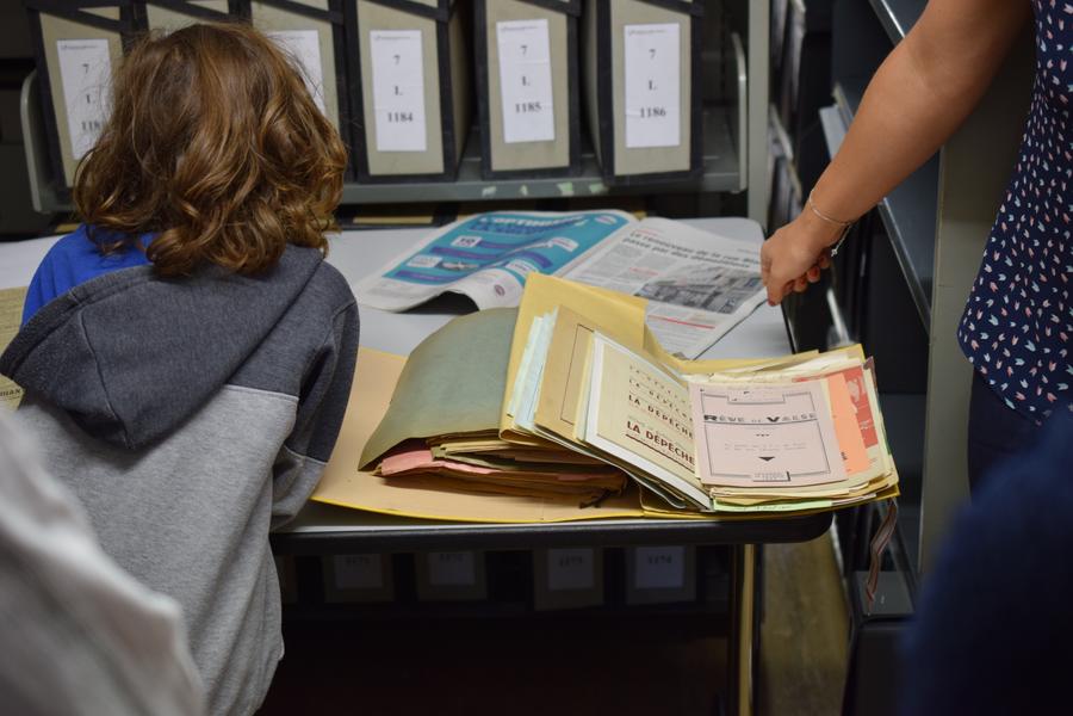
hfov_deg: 33.4
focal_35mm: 60
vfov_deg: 22.6
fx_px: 1788
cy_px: 358
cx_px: 536
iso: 900
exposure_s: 1/60
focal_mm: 40
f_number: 2.8
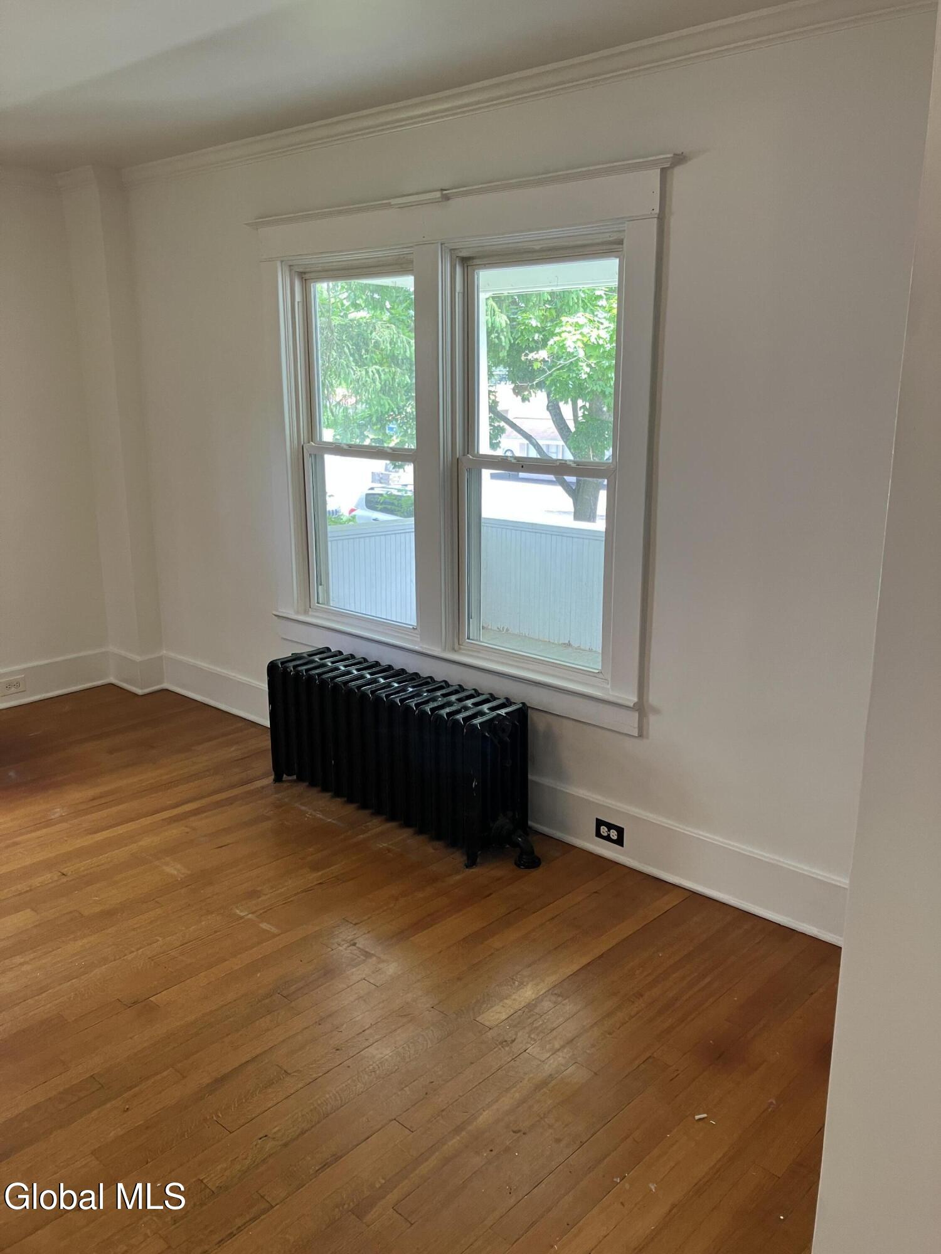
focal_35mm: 28
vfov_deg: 63.4
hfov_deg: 49.7
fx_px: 1015
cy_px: 627
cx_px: 470
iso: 64
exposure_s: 1/60
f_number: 1.8
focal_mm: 3.99
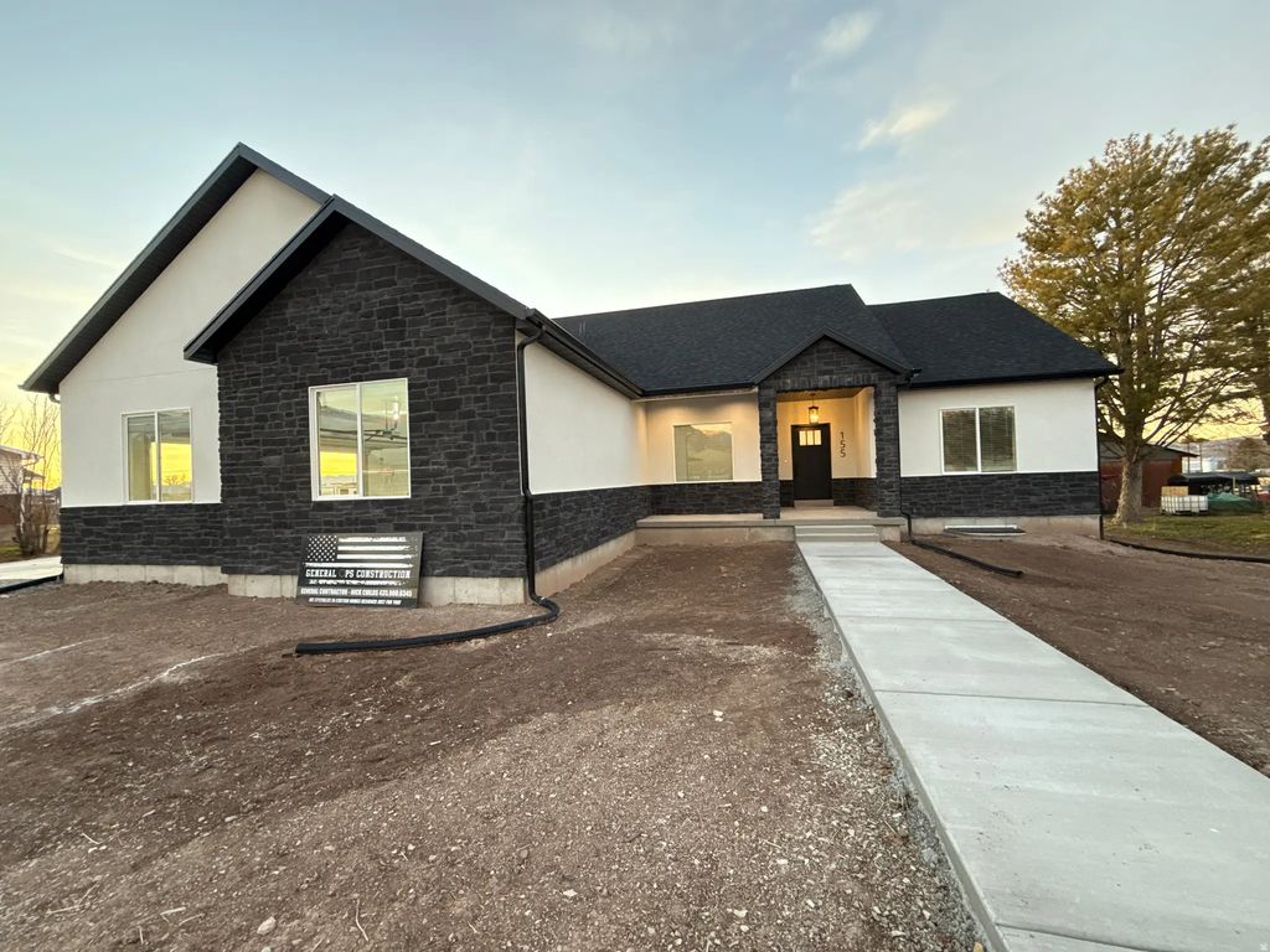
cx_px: 635
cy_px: 476
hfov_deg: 102.1
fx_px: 514
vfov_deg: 85.7
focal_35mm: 14
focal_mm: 2.22
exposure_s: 1/99
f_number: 2.2
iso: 250
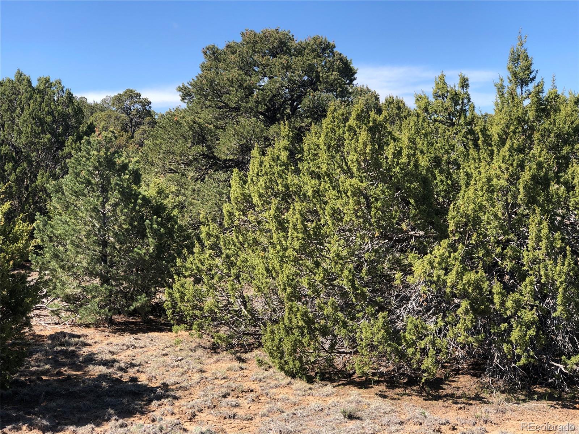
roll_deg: -0.2
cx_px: 290
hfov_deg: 33.8
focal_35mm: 57
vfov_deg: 25.7
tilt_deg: -5.5
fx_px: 953
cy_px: 217
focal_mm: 6.6
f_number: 2.8
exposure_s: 1/361
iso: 20
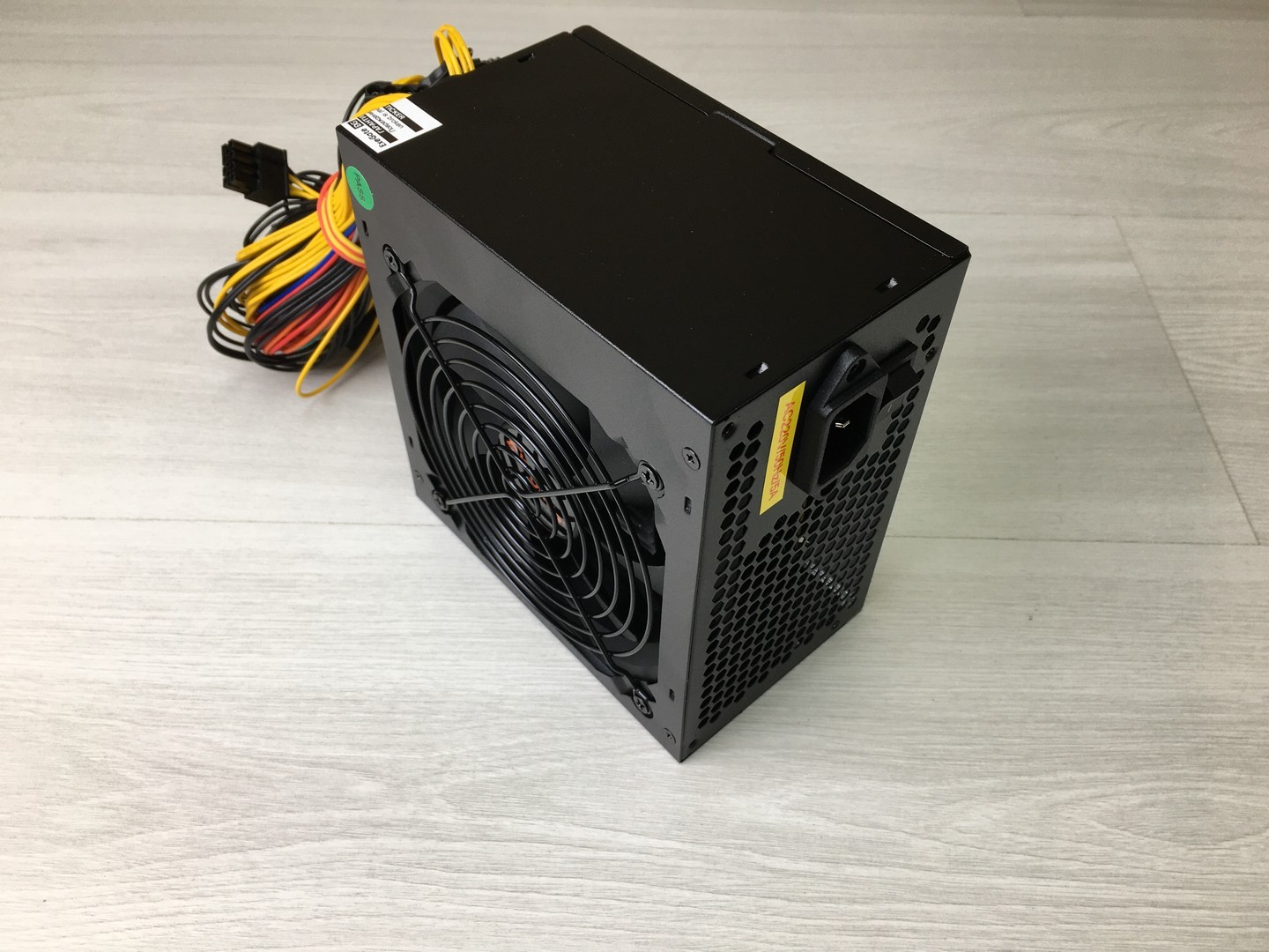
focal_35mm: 29
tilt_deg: -48.9
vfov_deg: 48.2
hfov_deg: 61.7
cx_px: 634
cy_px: 476
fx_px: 1063
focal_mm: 4.15
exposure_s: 1/50
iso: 25
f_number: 2.2
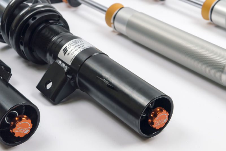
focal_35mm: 82
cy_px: 76
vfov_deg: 16.5
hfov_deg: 24.6
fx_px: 517
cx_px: 113
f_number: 9
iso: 100
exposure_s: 1/15
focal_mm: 55
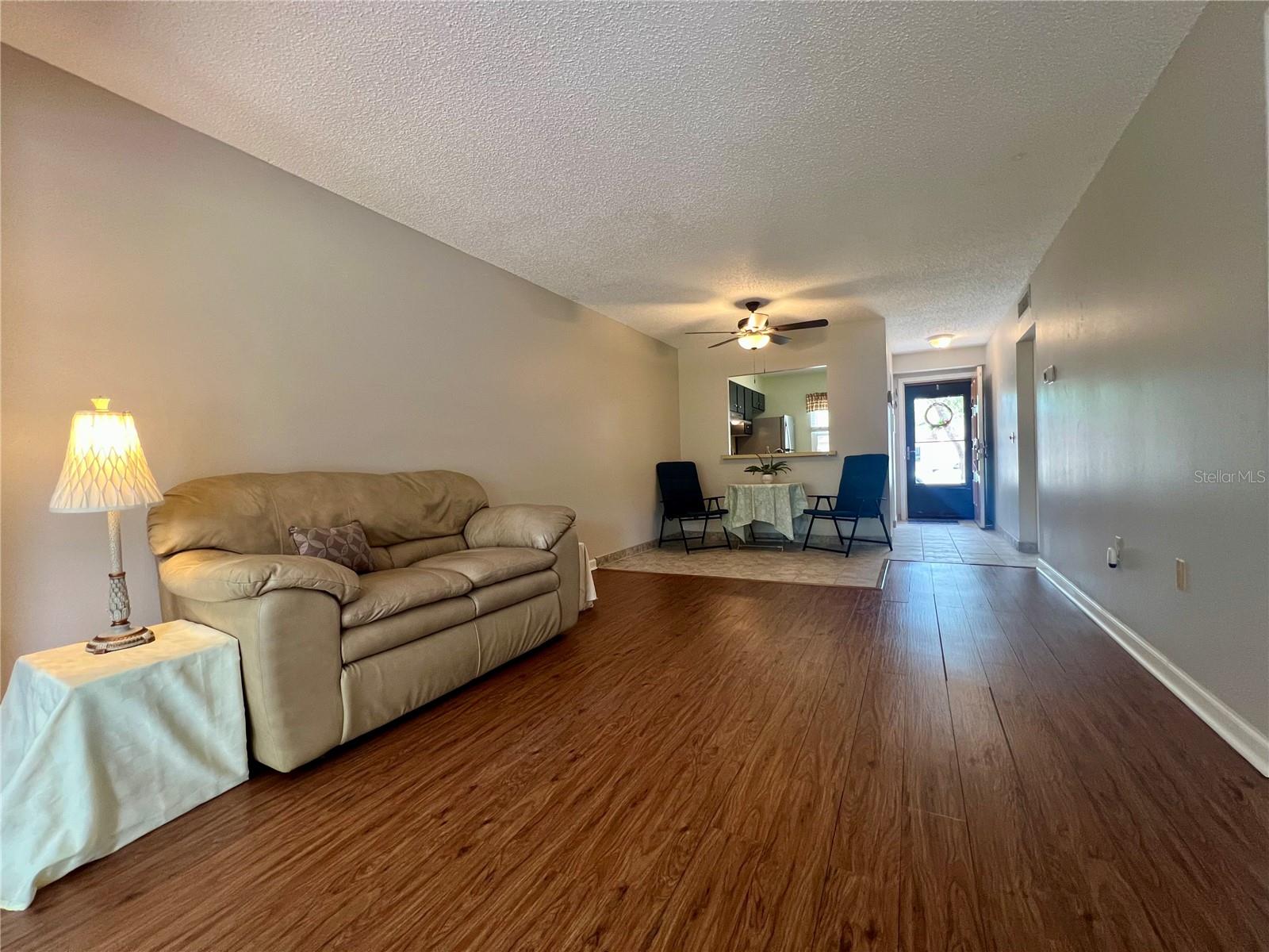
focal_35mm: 13
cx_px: 634
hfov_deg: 106.2
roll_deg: +1.6
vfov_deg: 89.9
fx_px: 477
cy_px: 476
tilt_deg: -1.2
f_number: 1.8
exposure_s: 1/60
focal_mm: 1.57
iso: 250
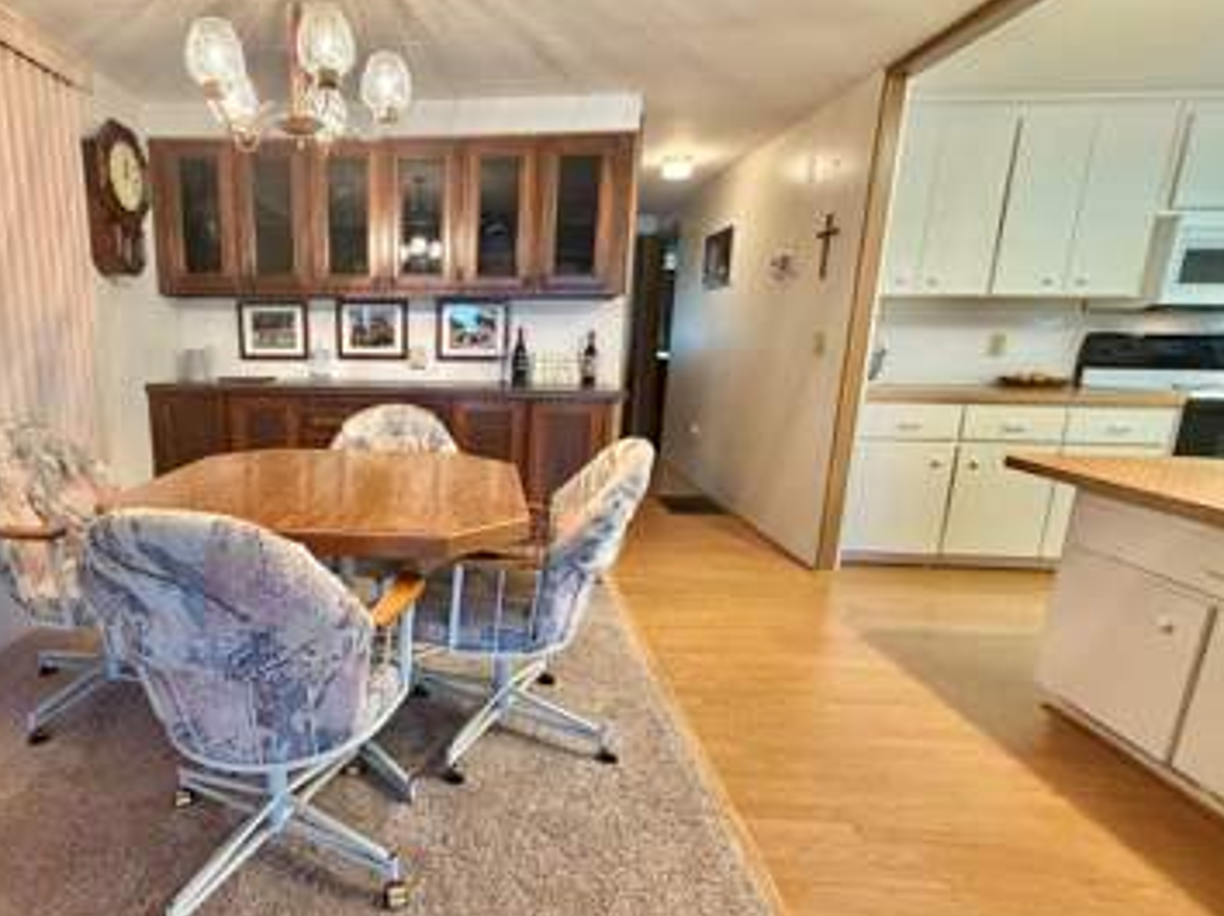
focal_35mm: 19
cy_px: 474
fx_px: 671
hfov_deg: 82.3
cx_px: 425
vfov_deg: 68.6
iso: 320
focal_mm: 2.22
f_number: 2.2
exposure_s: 1/60
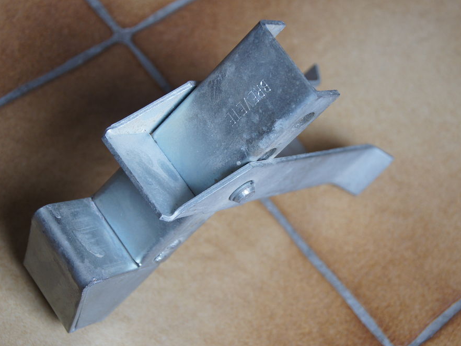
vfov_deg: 20.0
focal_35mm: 74
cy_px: 174
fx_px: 980
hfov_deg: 26.5
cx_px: 249
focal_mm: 45
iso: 400
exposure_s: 1/80
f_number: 4.5
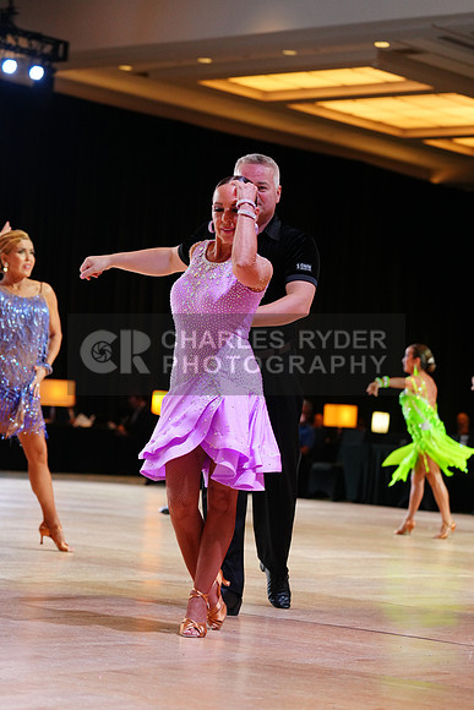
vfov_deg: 21.2
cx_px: 237
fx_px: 1895
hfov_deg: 14.3
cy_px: 355
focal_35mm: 96
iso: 2500
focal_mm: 96
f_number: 4
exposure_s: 1/250
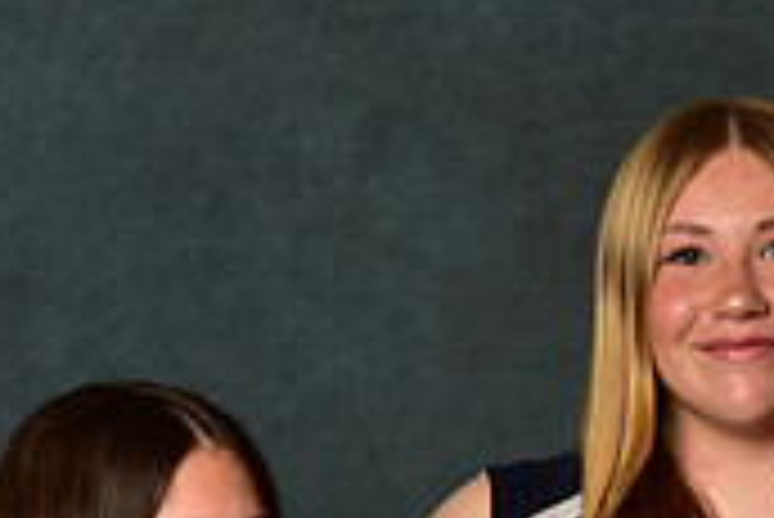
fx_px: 8435
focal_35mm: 392
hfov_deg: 5.2
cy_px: 745
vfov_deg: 3.5
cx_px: 846
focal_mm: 116
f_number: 5.6
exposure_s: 1/100
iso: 250
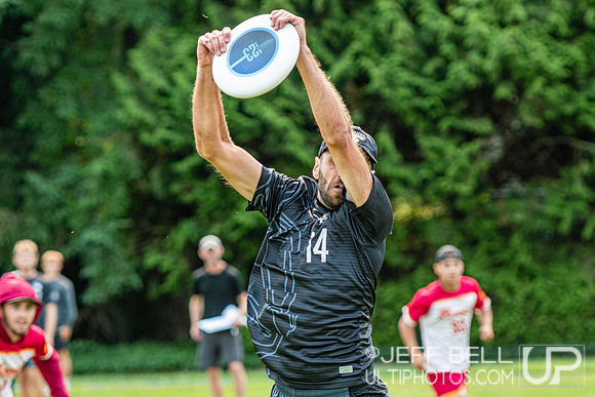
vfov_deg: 5.2
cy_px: 198
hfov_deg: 7.8
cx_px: 309
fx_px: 4354
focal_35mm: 263
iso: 200
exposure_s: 1/1250
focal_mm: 120
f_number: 3.2
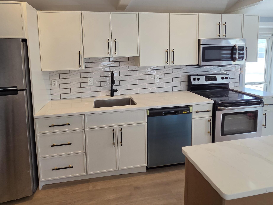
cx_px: 123
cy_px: 69
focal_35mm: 18
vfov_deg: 69.6
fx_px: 142
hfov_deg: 87.5
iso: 160
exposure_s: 1/120
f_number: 2.2
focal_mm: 2.2
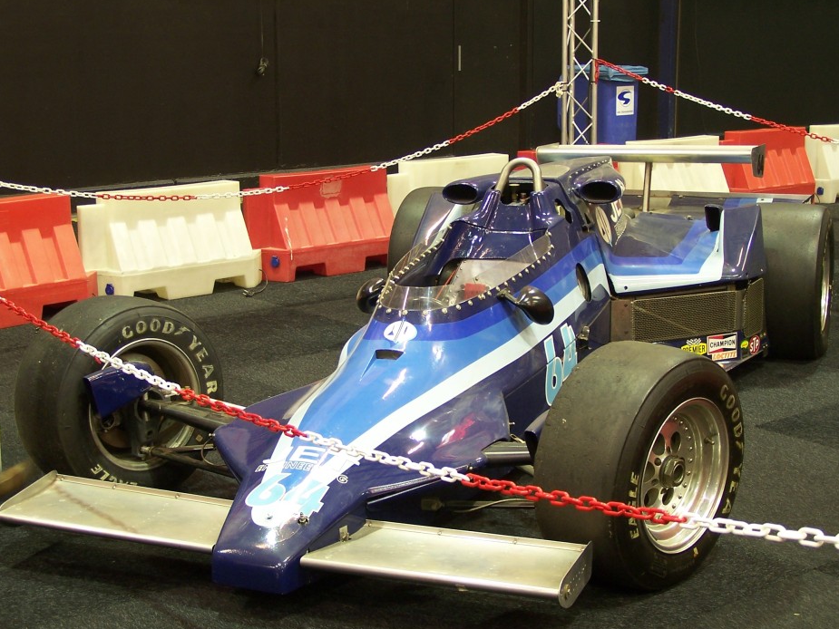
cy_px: 329
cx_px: 435
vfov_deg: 23.7
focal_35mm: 62
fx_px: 1503
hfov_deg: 31.2
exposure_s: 1/2
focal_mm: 9.3
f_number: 3.1
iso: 80
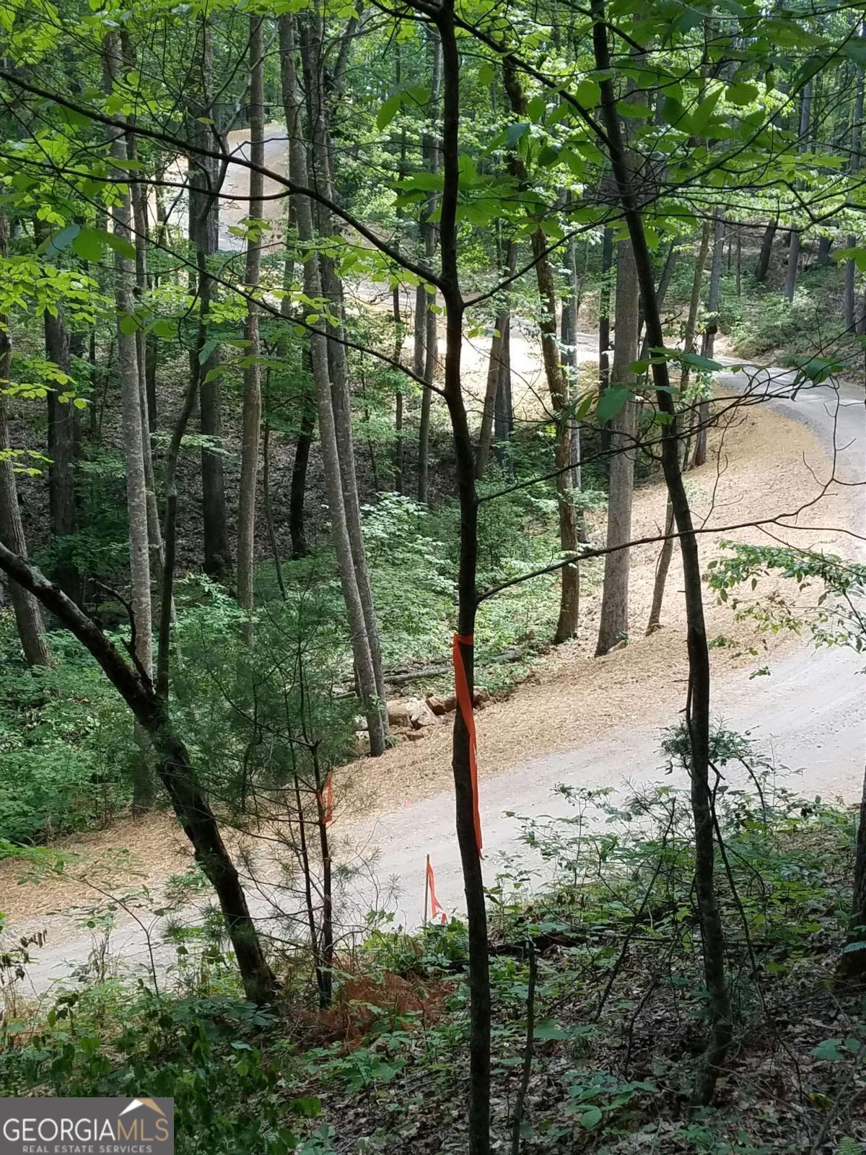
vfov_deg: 67.3
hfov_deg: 53.1
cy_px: 578
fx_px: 867
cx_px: 433
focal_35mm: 26
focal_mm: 4.2
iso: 50
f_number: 1.7
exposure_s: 1/147
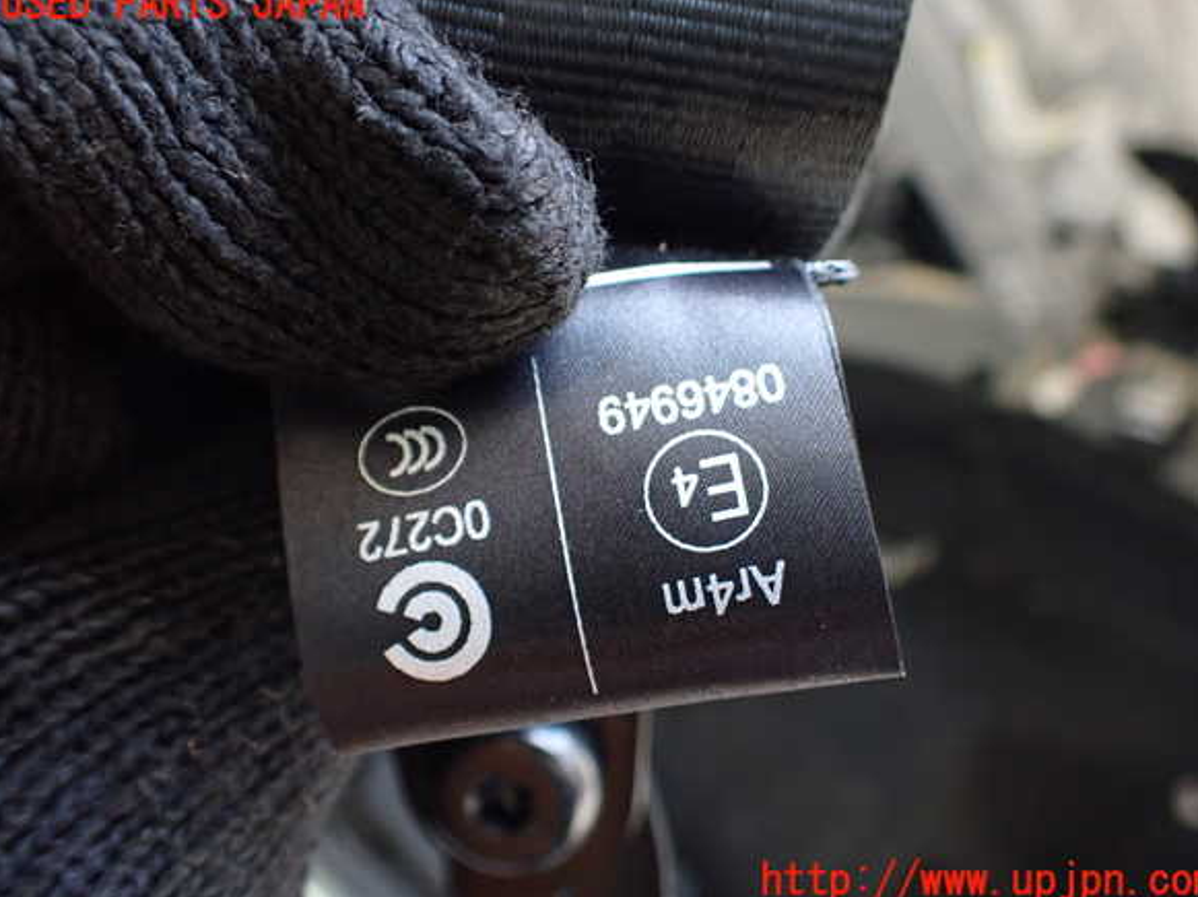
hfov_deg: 58.4
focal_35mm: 31
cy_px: 443
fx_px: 1072
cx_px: 608
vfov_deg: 45.4
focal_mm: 5.4
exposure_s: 1/125
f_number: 2.3
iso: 500
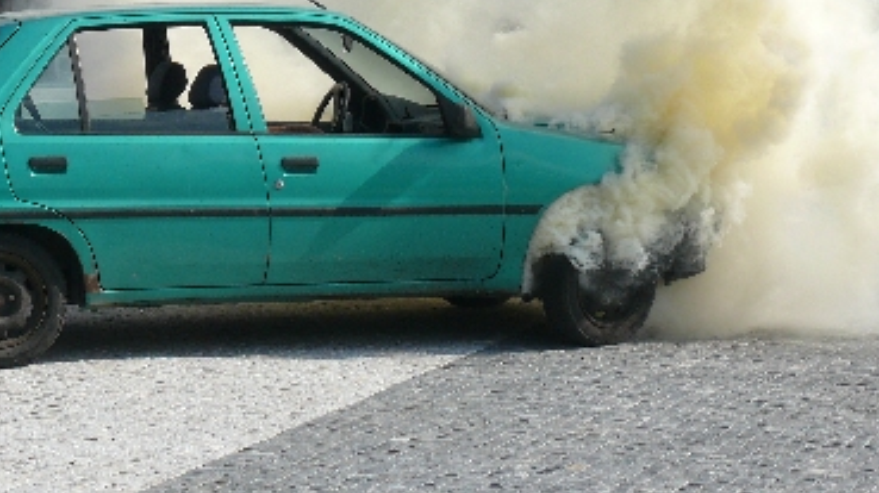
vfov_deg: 7.8
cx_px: 238
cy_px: 31
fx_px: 3610
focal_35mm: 155
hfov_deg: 13.8
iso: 100
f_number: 7.1
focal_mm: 17.2
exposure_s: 1/400
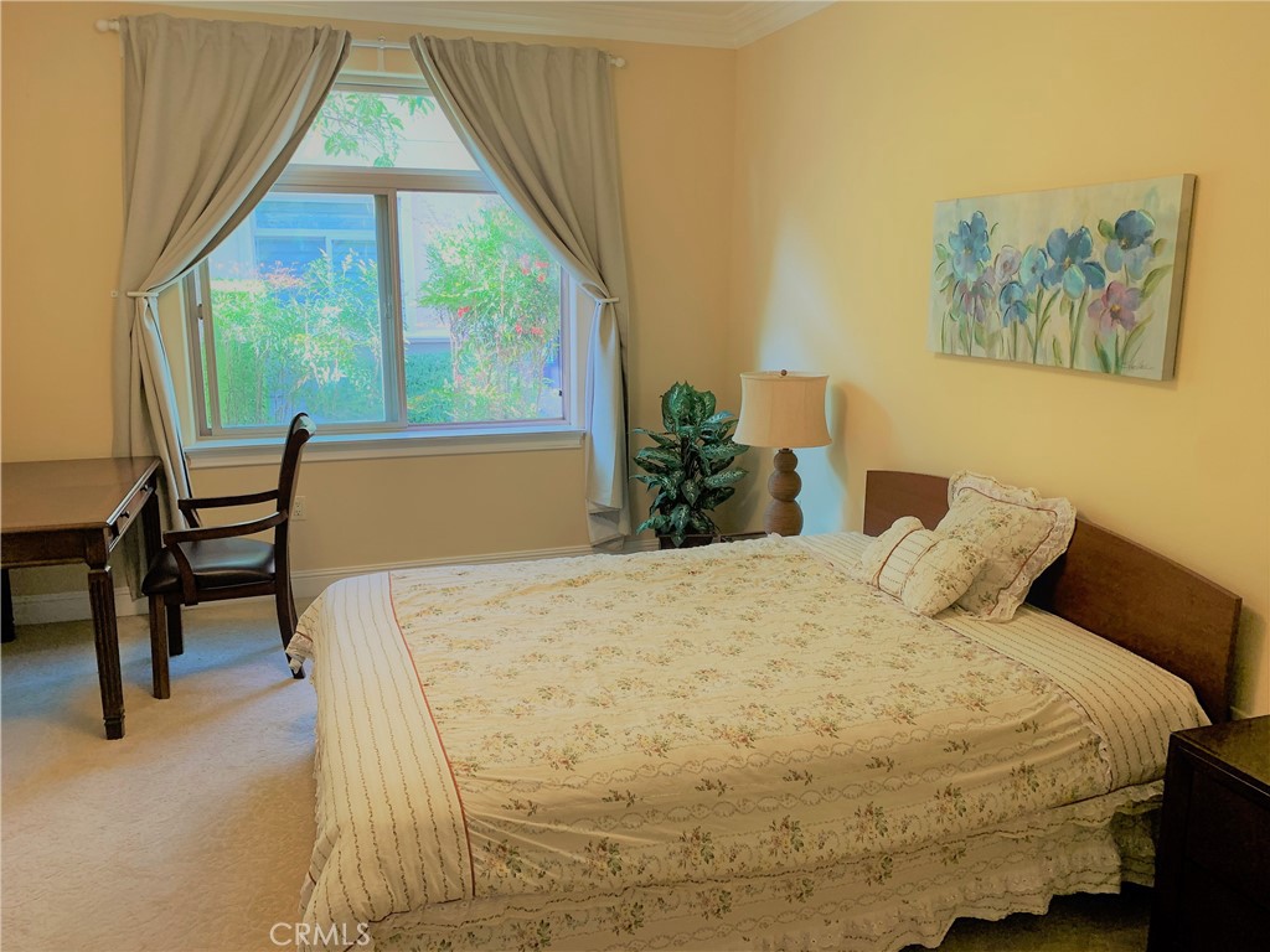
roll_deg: +0.2
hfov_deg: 67.3
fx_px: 954
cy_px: 476
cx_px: 635
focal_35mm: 26
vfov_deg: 53.1
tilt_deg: -11.9
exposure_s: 1/60
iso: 100
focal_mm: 4.25
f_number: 1.8
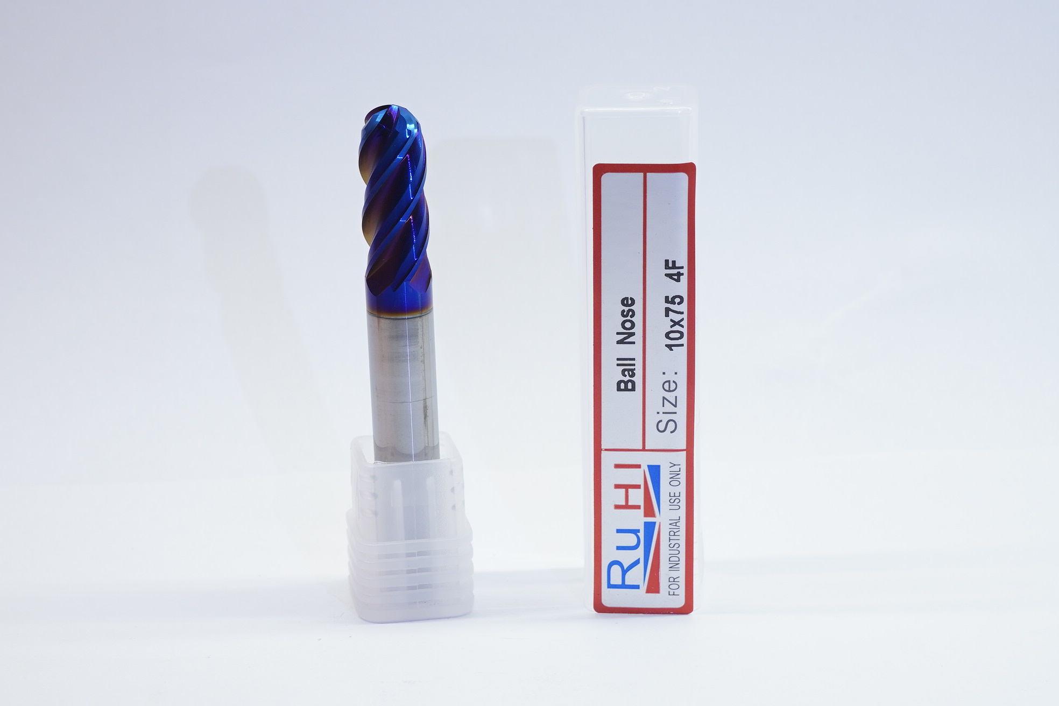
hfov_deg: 26.0
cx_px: 530
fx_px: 2294
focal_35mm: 78
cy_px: 353
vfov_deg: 17.5
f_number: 9
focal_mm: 52
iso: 500
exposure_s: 1/20
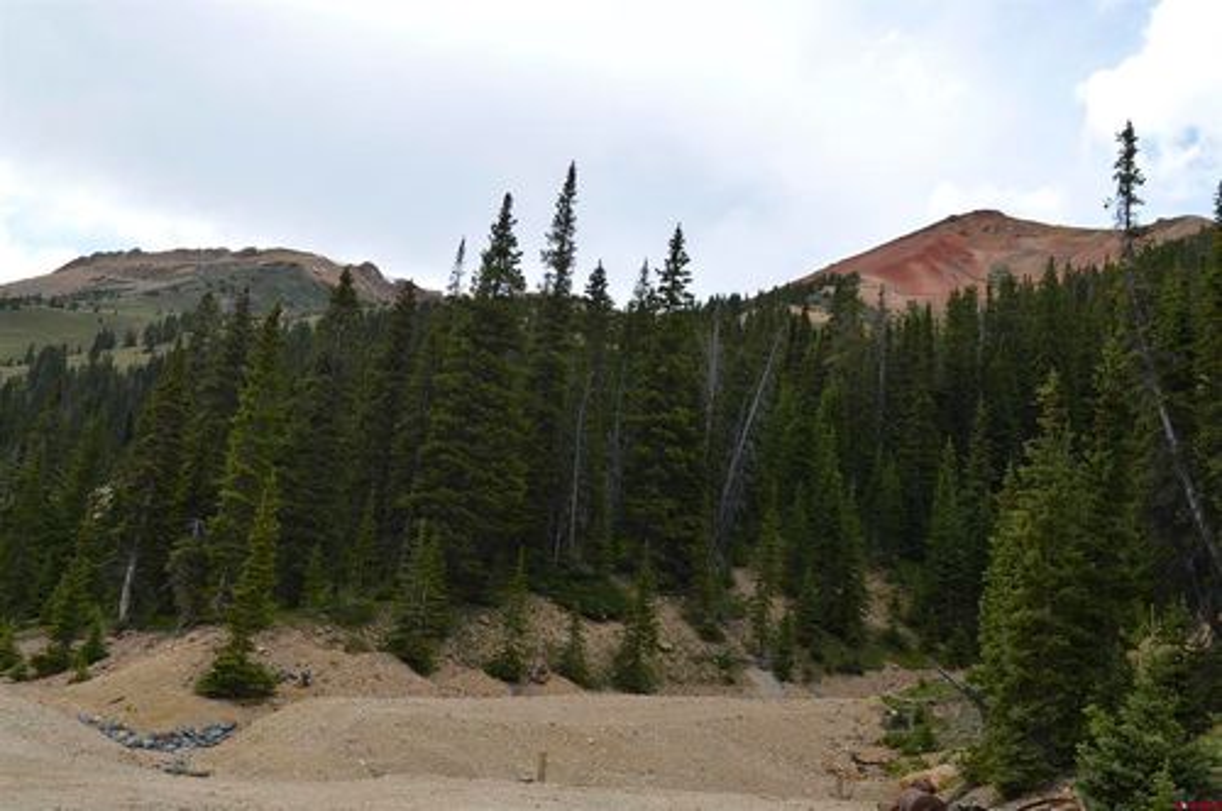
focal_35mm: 38
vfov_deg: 35.4
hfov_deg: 51.3
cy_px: 406
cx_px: 611
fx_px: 1271
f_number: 7.1
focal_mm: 25
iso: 100
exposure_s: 1/200
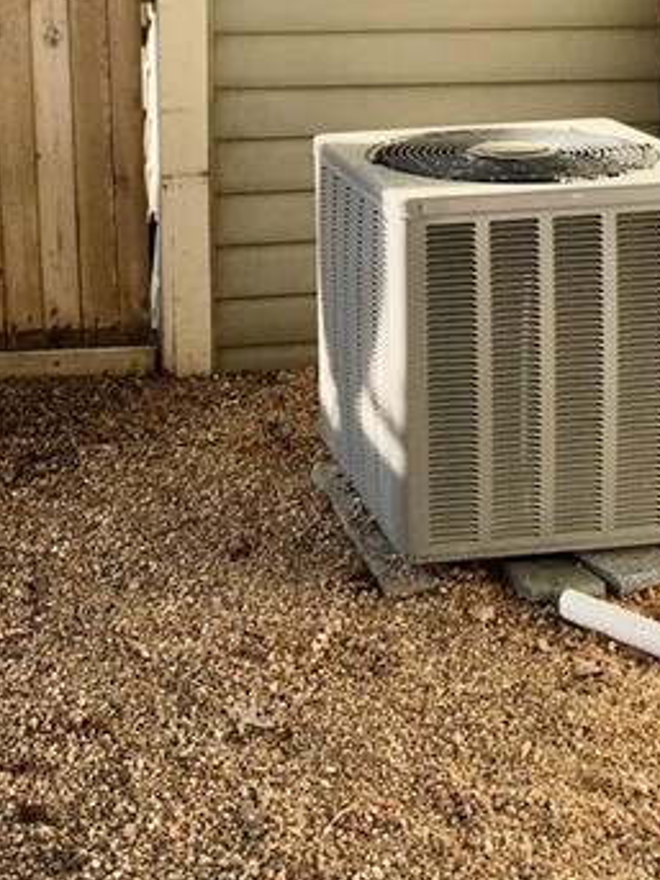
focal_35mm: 65
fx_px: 1653
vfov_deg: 29.0
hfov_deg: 22.4
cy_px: 144
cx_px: 203
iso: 25
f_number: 2.2
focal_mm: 4.15
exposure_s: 1/319
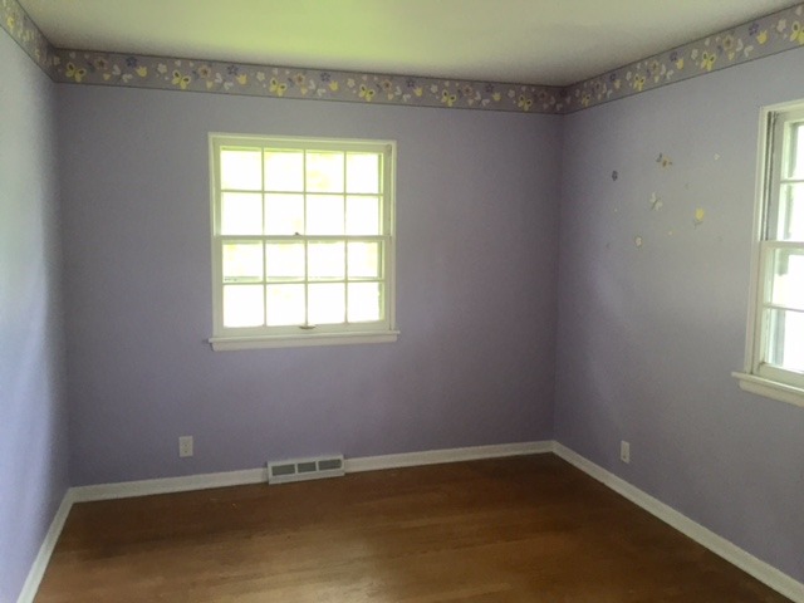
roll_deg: +0.8
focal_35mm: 29
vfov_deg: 48.2
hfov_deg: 61.7
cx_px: 402
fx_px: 674
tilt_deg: -3.6
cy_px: 302
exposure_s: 1/30
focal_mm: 4.15
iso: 50
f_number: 2.2
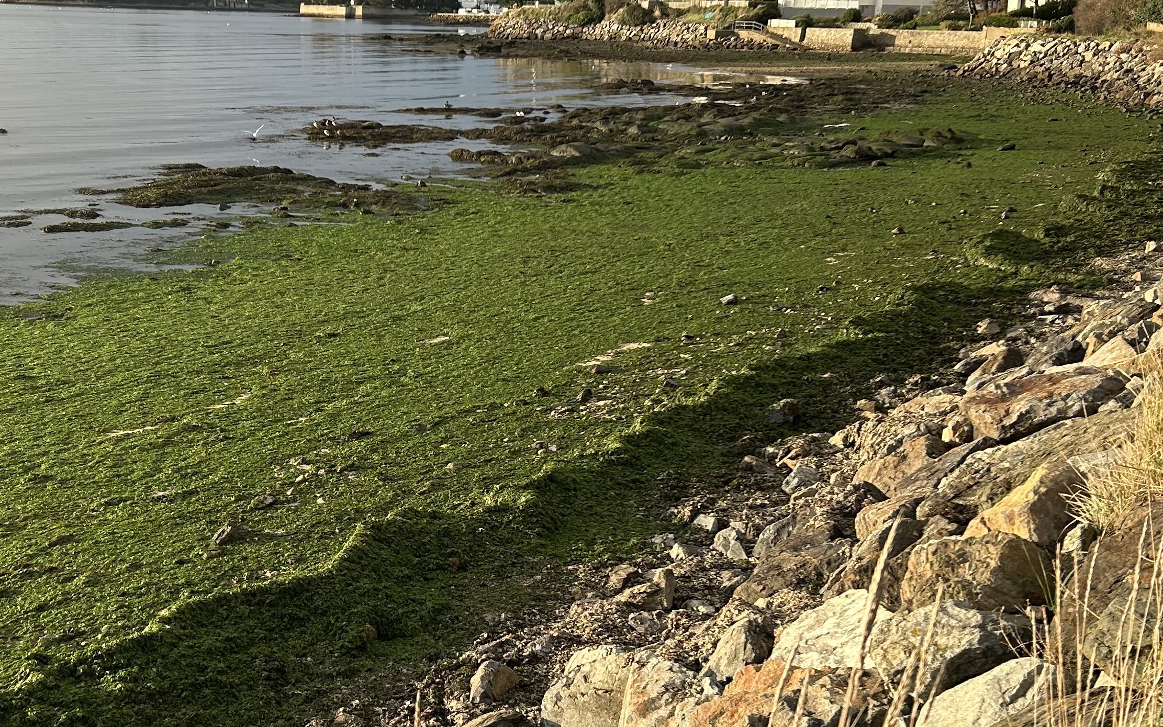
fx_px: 1585
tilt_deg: -13.8
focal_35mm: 50
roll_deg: -1.3
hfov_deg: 40.0
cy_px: 393
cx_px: 442
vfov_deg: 25.8
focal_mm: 5.7
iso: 50
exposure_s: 1/1449
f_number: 1.5
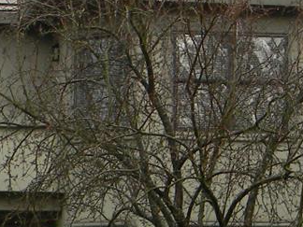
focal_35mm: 190
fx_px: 1663
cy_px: 206
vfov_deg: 7.8
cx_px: 114
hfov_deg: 10.4
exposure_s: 1/77.5
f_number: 3.8
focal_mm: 7.3
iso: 80
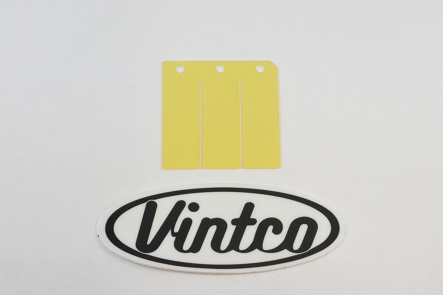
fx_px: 418
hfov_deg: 55.8
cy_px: 148
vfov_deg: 38.9
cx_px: 222
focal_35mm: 34
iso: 400
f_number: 4
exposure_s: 1/200
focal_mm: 12.8
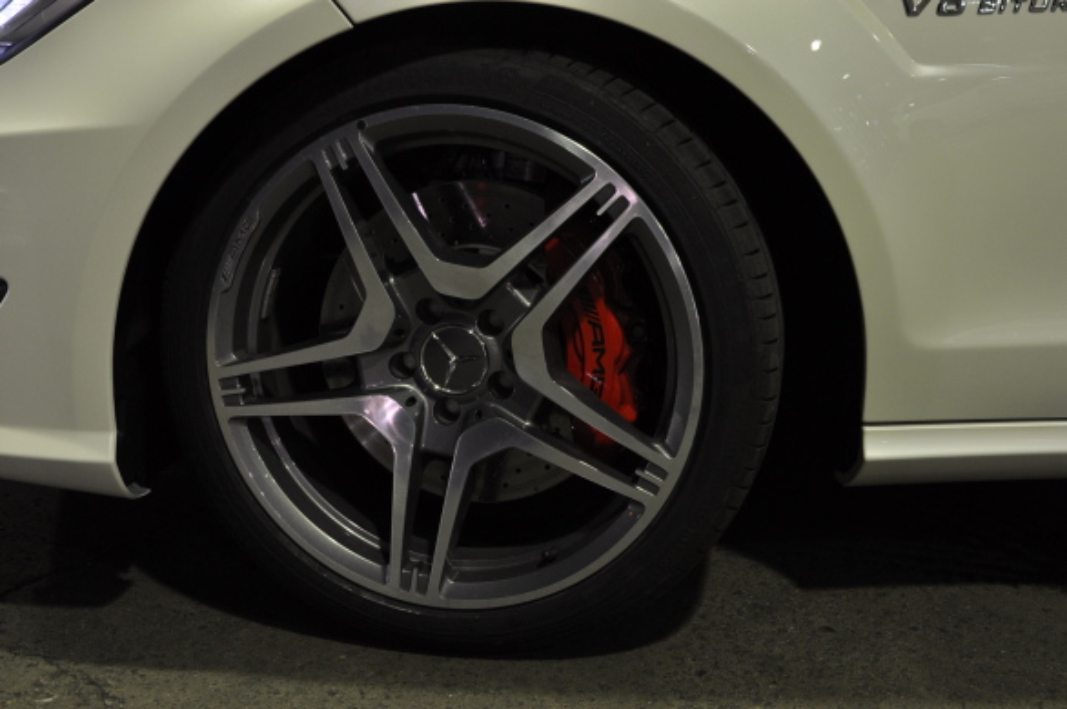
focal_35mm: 48
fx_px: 1421
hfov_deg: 41.2
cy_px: 354
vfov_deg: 28.0
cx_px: 534
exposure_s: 1/10
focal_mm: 32
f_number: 8
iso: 500
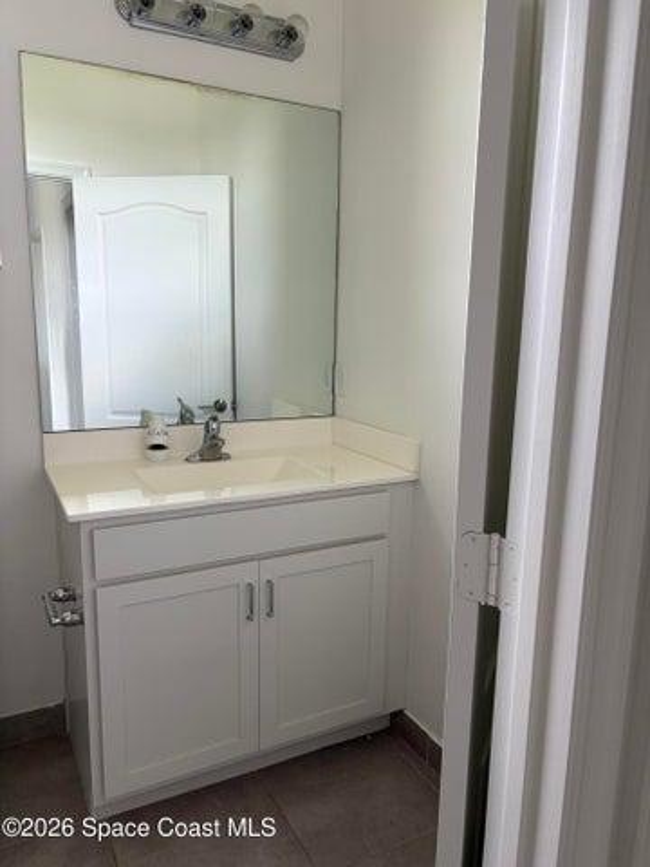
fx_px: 651
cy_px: 434
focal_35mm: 26
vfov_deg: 67.3
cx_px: 325
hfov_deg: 53.1
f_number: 1.6
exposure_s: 1/121
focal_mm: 5.96
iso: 100
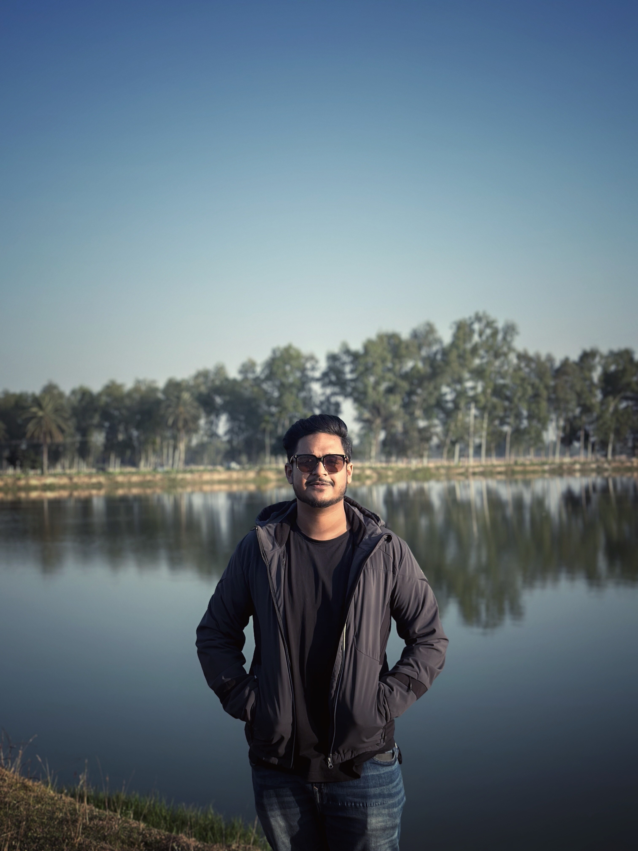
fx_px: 1180
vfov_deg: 39.7
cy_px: 426
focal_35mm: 48
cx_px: 319
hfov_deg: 30.3
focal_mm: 6.86
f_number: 1.78
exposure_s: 1/1916
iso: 80
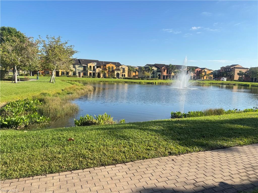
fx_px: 179
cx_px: 129
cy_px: 96
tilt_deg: -6.9
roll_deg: -1.4
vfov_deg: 56.8
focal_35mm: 24
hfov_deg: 71.6
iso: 80
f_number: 1.78
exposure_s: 1/1980
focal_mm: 6.76
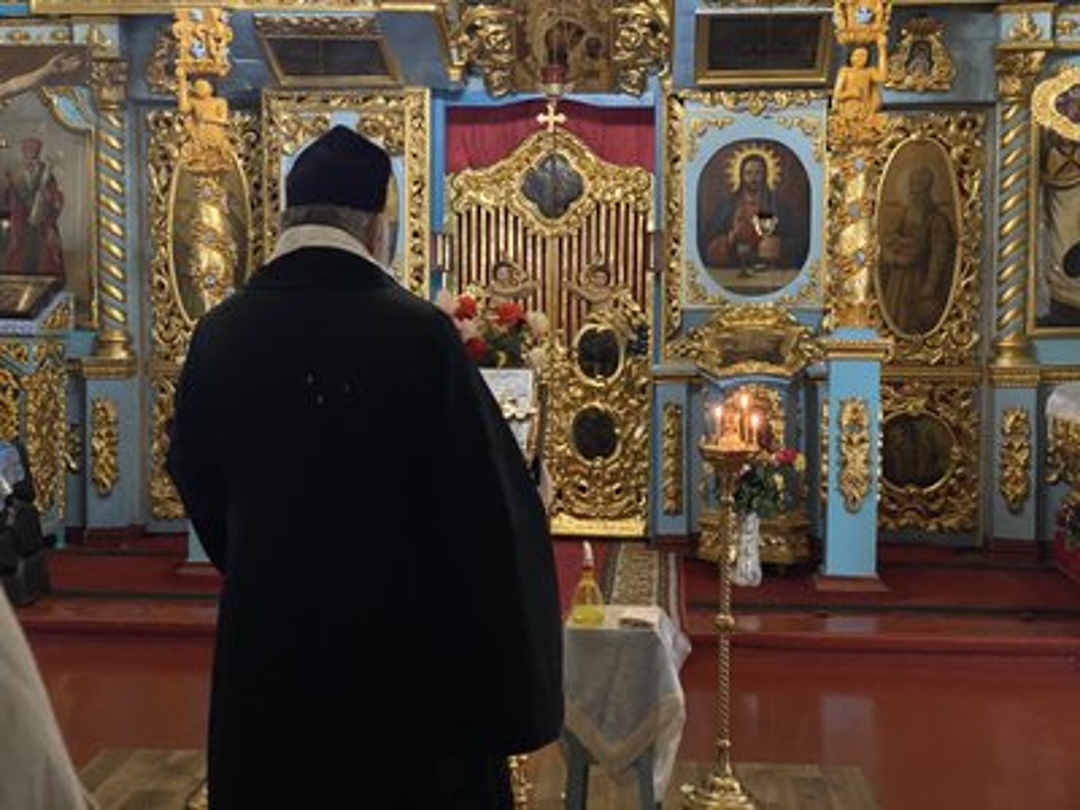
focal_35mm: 52
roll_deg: -0.1
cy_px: 405
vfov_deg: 28.0
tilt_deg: -4.9
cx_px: 540
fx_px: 1622
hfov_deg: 36.8
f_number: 2
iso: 1000
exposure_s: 1/30
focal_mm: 6
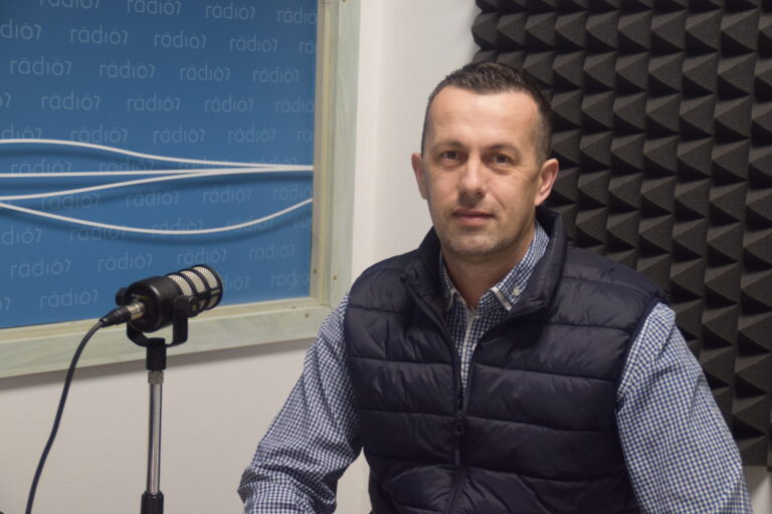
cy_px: 257
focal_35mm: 75
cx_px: 386
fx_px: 1608
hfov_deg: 27.0
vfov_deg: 18.2
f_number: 4.8
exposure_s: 1/60
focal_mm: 50
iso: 1250
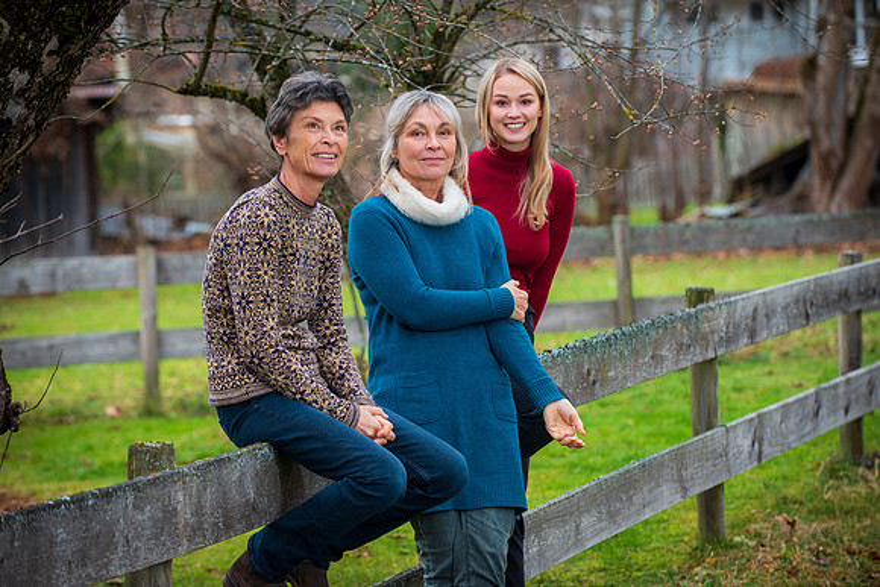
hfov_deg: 15.8
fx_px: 3178
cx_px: 440
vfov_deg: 10.6
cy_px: 294
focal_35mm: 130
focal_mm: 130
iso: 800
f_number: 5
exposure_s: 1/160
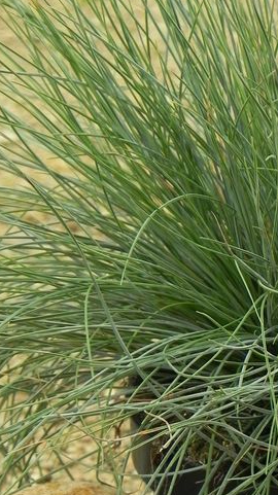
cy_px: 260
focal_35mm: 261
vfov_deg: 8.3
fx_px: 3426
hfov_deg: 4.6
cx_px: 240
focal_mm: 25.7
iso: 160
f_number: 5
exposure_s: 1/160
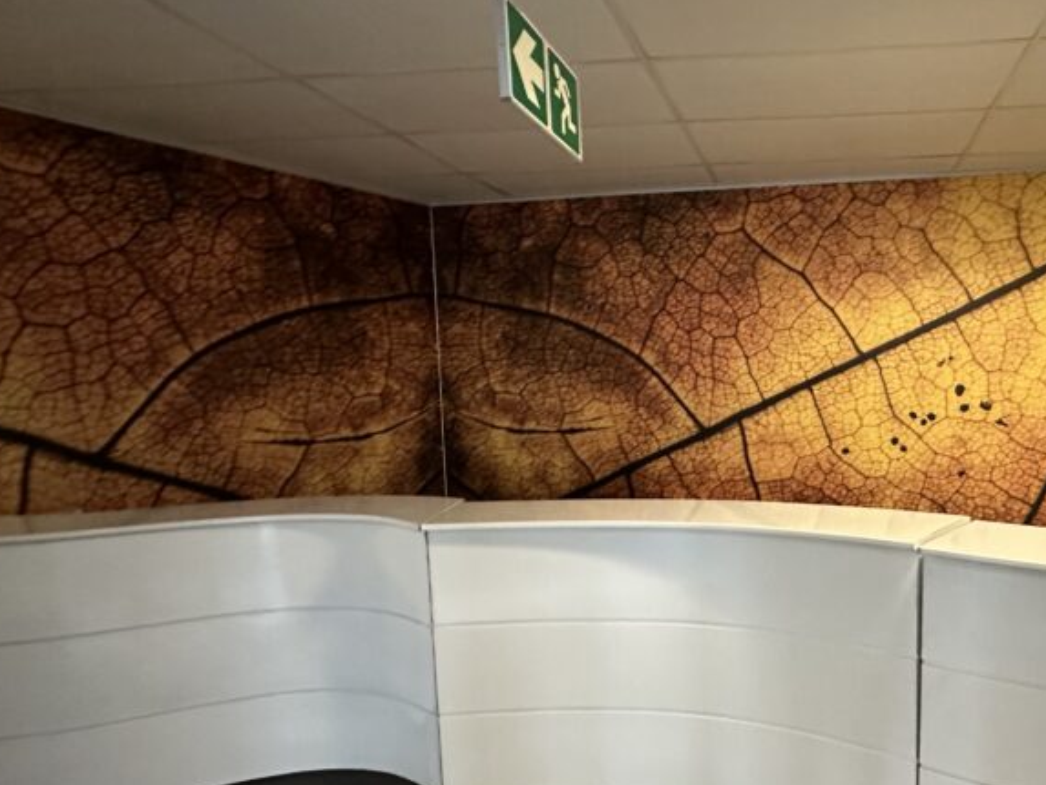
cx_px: 761
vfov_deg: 54.6
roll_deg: +0.8
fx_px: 756
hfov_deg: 65.9
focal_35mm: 25
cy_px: 456
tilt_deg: -6.5
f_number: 2.2
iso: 800
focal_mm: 2.22
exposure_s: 1/50
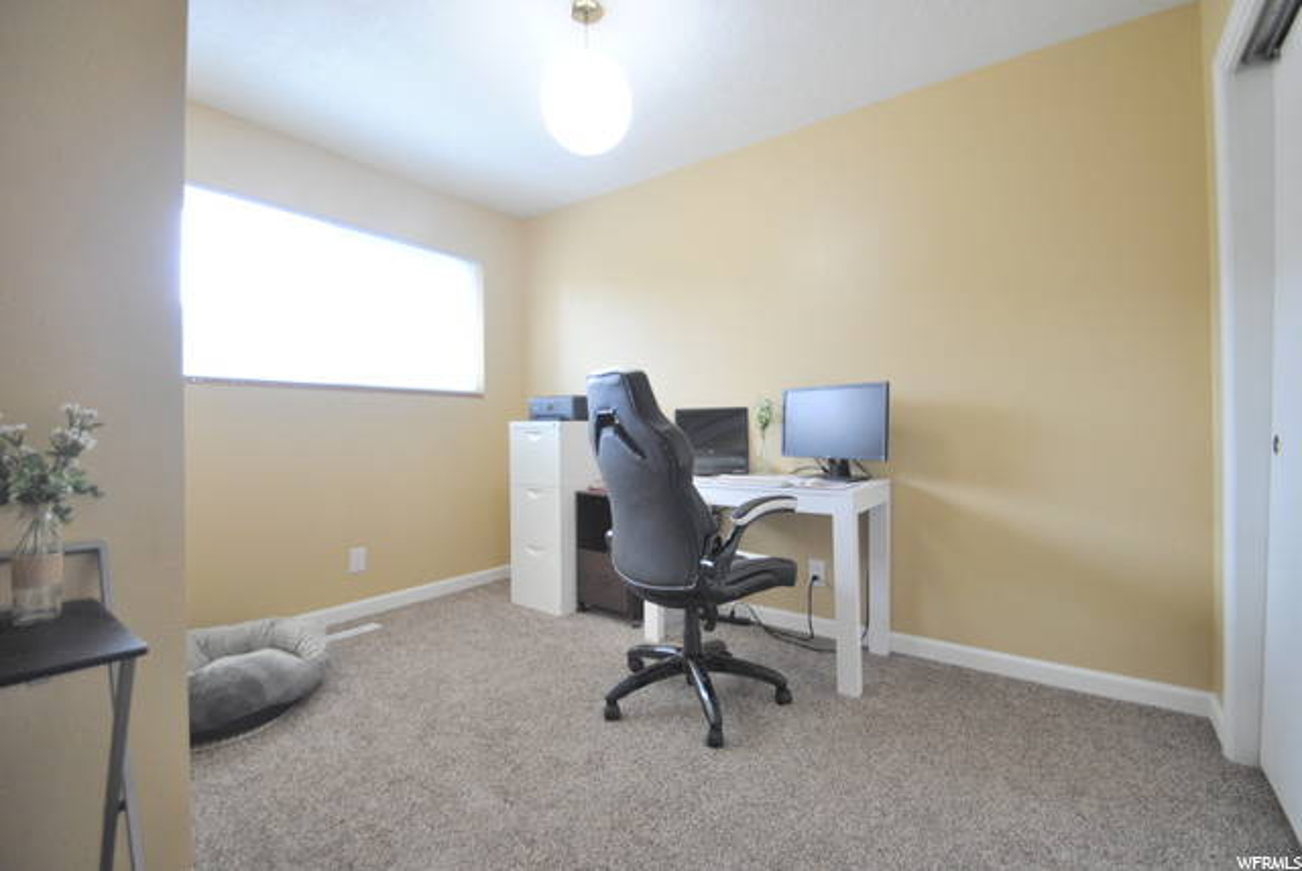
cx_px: 651
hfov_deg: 100.3
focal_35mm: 15
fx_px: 543
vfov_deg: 77.4
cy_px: 436
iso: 400
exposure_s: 1/20
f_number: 3.5
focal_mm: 10
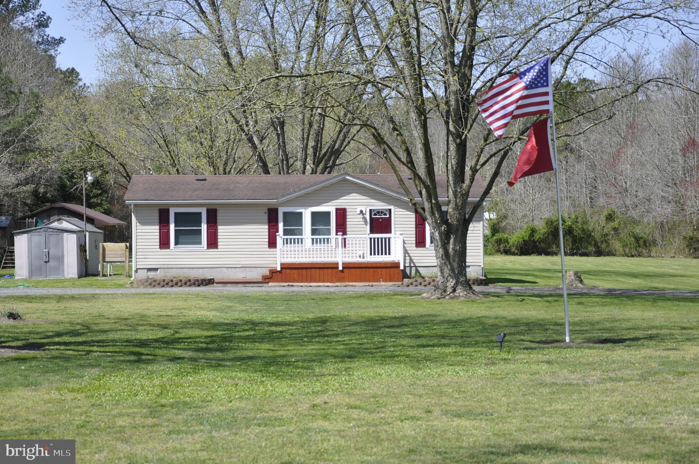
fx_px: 1687
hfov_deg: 23.4
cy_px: 232
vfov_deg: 15.7
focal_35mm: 87
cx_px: 350
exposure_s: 1/640
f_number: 6.3
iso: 200
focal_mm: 58
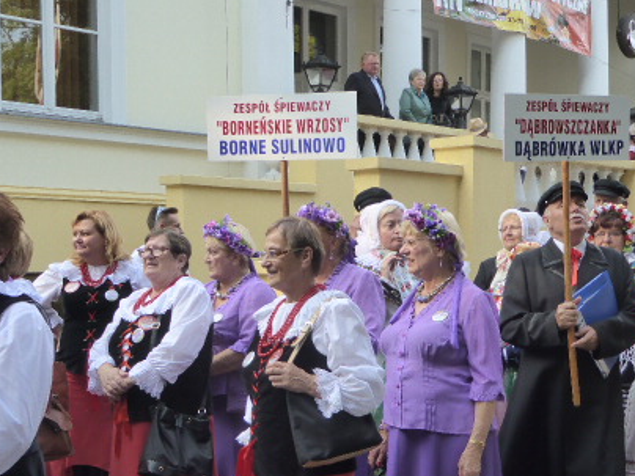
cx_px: 377
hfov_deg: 33.7
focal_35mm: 57
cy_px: 324
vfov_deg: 25.5
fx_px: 1046
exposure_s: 1/160
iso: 200
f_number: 3.7
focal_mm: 6.3
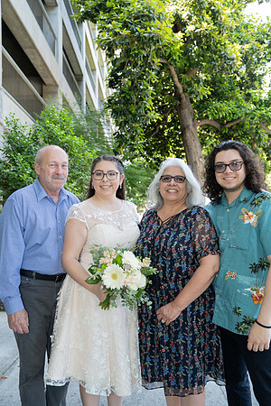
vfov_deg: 63.7
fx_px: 327
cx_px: 136
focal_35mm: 29
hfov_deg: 45.0
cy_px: 203
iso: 640
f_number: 3.2
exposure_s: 1/250
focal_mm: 29
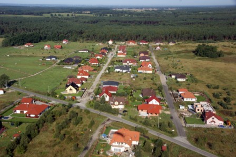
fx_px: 275
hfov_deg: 46.4
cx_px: 118
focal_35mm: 42
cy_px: 78
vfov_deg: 31.8
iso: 400
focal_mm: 28
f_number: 11
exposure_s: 1/160
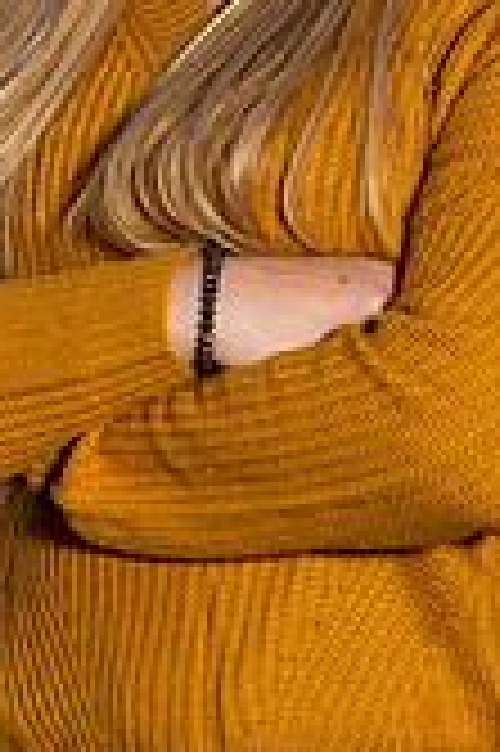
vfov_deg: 18.5
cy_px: 5
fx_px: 2255
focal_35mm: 108
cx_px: 198
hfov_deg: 12.6
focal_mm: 40
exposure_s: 1/250
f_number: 5.6
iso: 100
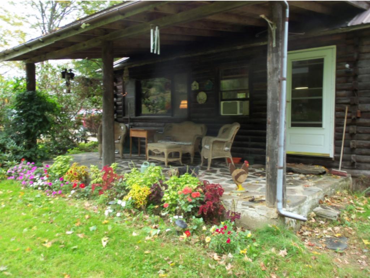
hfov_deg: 61.6
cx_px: 185
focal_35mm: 29
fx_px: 310
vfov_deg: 48.3
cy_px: 139
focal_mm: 5.2
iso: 80
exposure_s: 1/40
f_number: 3.4
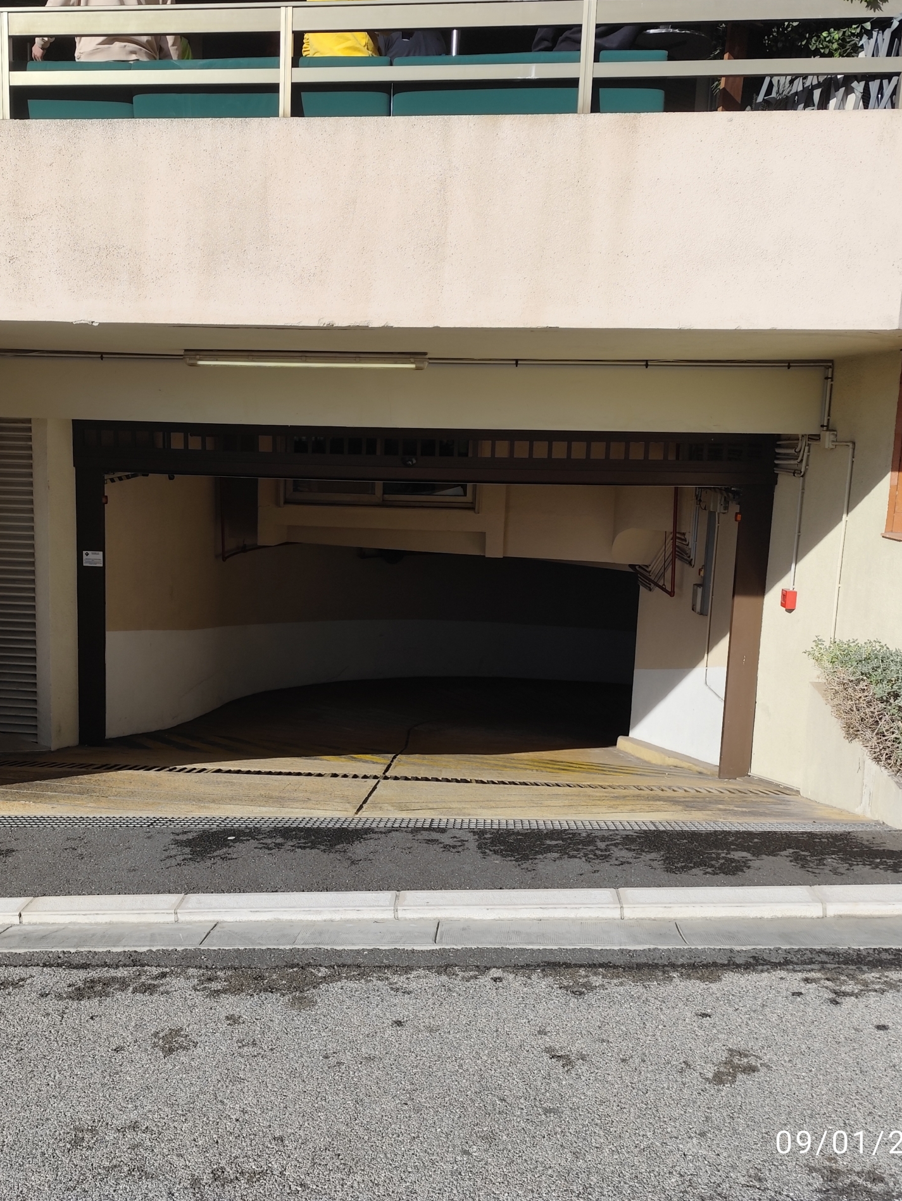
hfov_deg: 45.0
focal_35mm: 31
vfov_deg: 58.3
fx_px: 1077
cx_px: 323
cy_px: 597
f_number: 1.65
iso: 50
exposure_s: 1/1263
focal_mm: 6.19
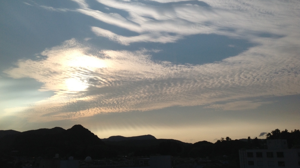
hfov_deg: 51.6
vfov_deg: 30.3
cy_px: 61
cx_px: 147
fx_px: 310
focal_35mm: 39
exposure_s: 1/6061
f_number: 2.4
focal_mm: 4.28
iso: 50
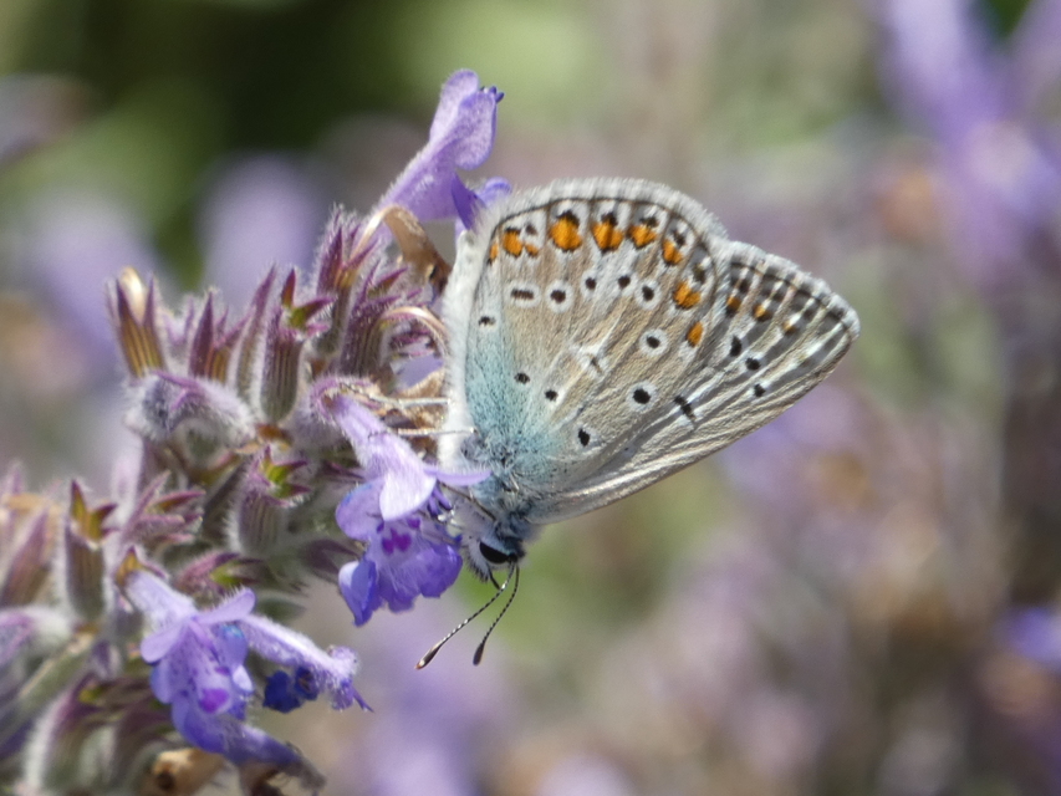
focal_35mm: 600
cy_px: 398
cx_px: 530
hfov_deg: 3.3
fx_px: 18393
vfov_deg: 2.5
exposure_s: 1/125
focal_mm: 107.6
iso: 80
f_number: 5.6
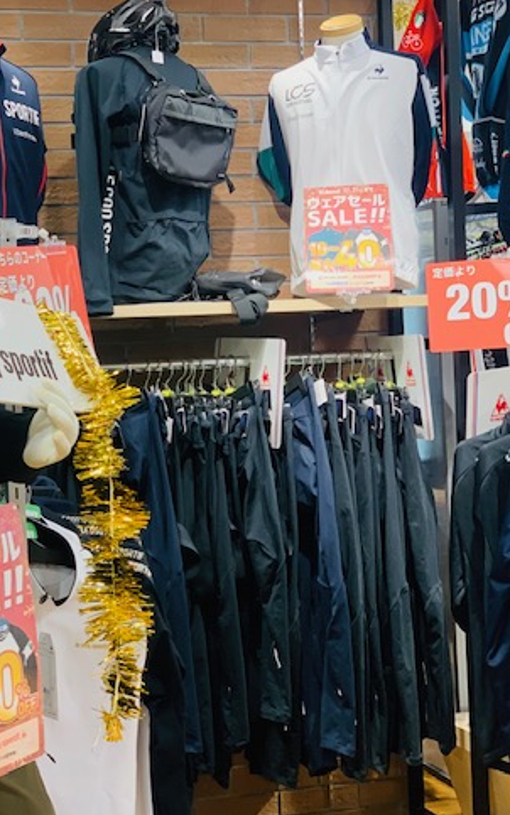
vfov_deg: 28.2
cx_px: 132
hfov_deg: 17.8
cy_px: 359
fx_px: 1623
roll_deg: +1.8
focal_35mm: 73
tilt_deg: +0.6
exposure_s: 1/85
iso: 125
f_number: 2.4
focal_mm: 6
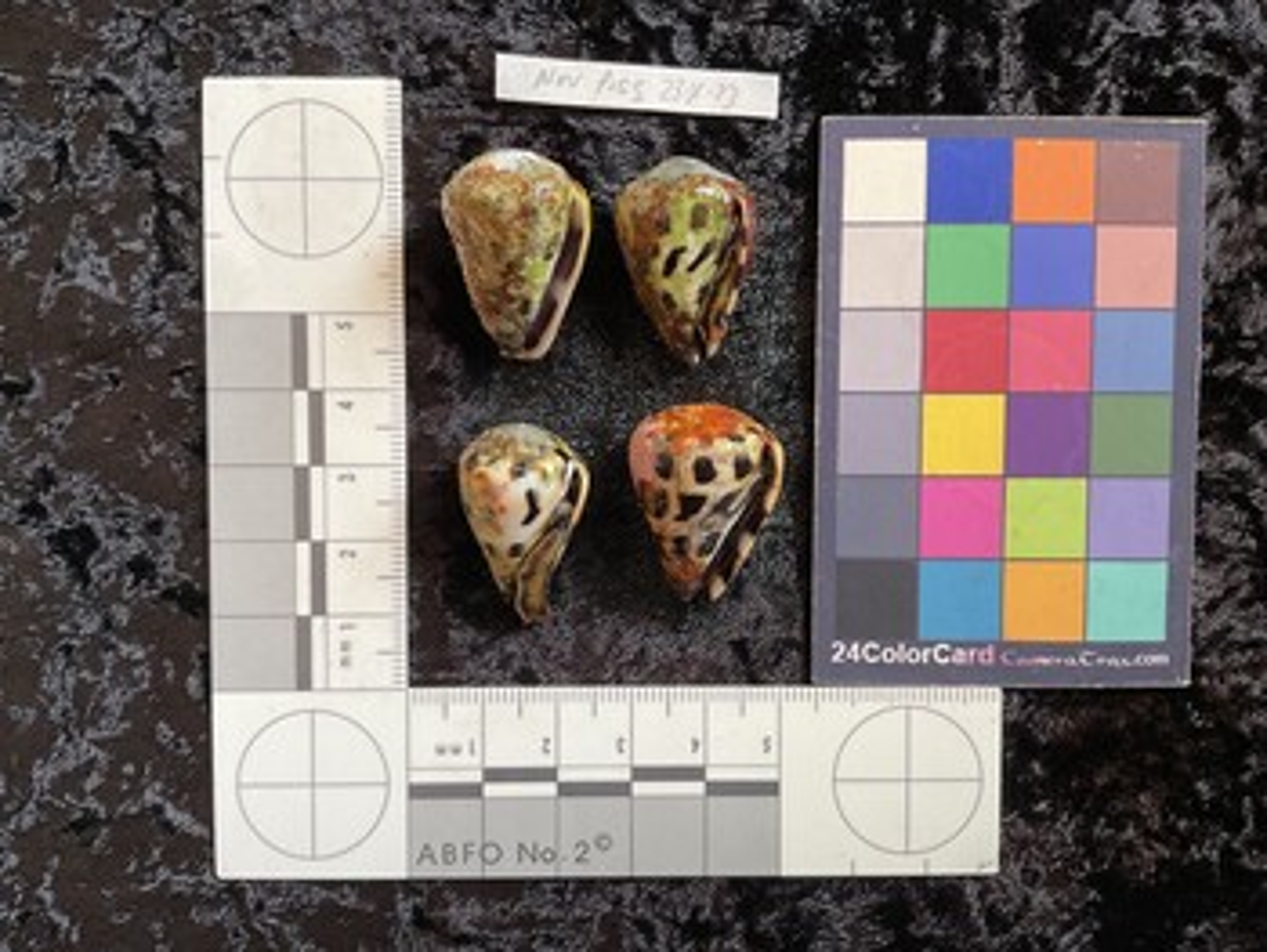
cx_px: 634
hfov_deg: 61.6
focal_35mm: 29
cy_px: 476
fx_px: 1062
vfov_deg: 48.3
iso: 64
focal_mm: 3
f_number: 1.8
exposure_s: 1/60
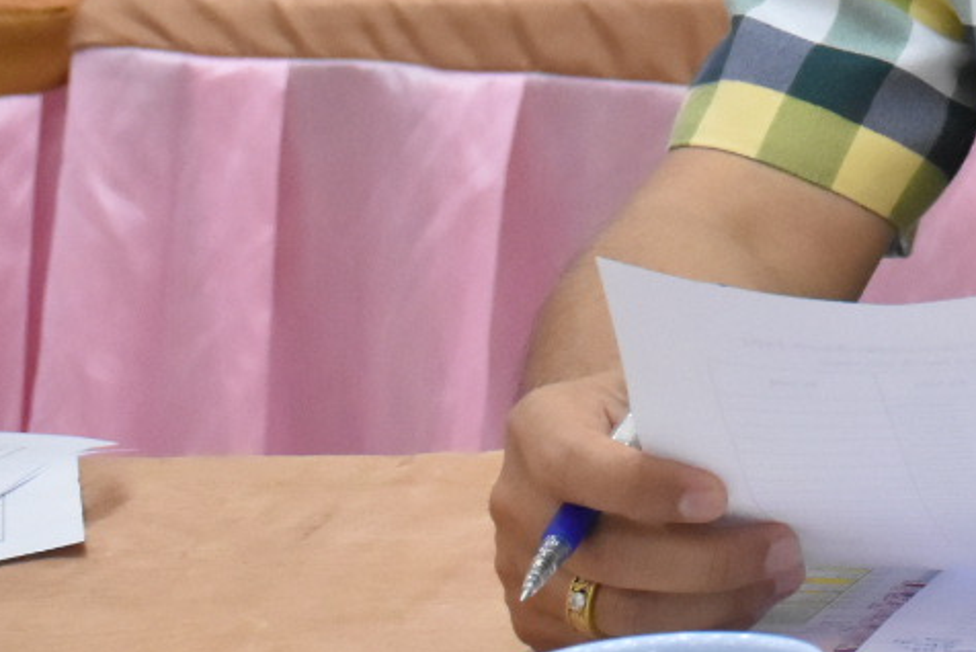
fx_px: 5534
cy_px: -297
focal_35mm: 204
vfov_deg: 6.7
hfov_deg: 9.8
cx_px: 1482
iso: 2500
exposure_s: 1/160
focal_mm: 40
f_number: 6.3
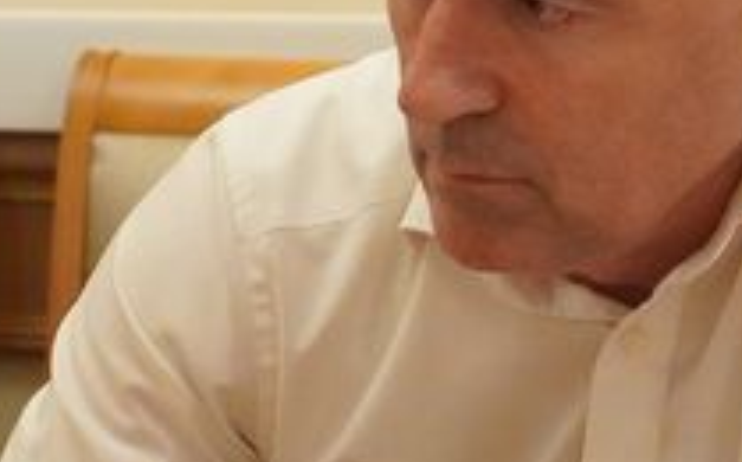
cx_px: 454
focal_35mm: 170
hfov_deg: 12.3
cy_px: 297
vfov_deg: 7.7
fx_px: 3432
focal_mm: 29
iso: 4000
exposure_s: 1/160
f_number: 4
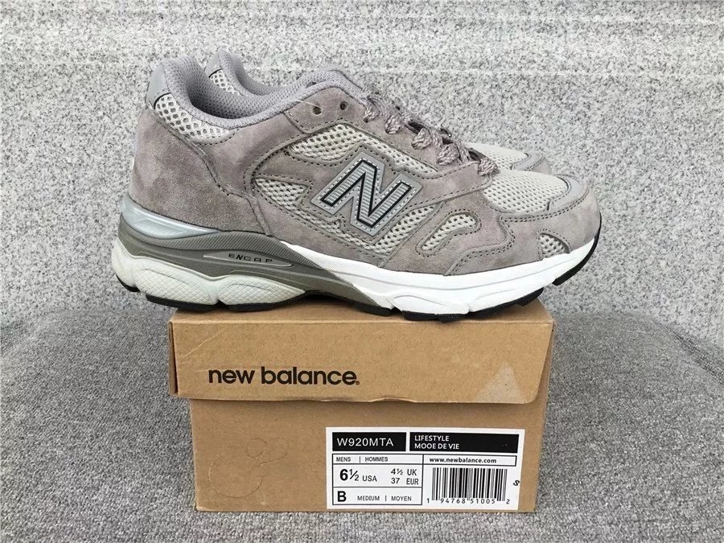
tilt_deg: -18.4
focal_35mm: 31
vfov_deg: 45.4
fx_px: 648
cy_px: 272
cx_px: 362
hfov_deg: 58.4
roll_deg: -1.0
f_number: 2.4
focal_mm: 3.3
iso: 25
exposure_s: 1/179
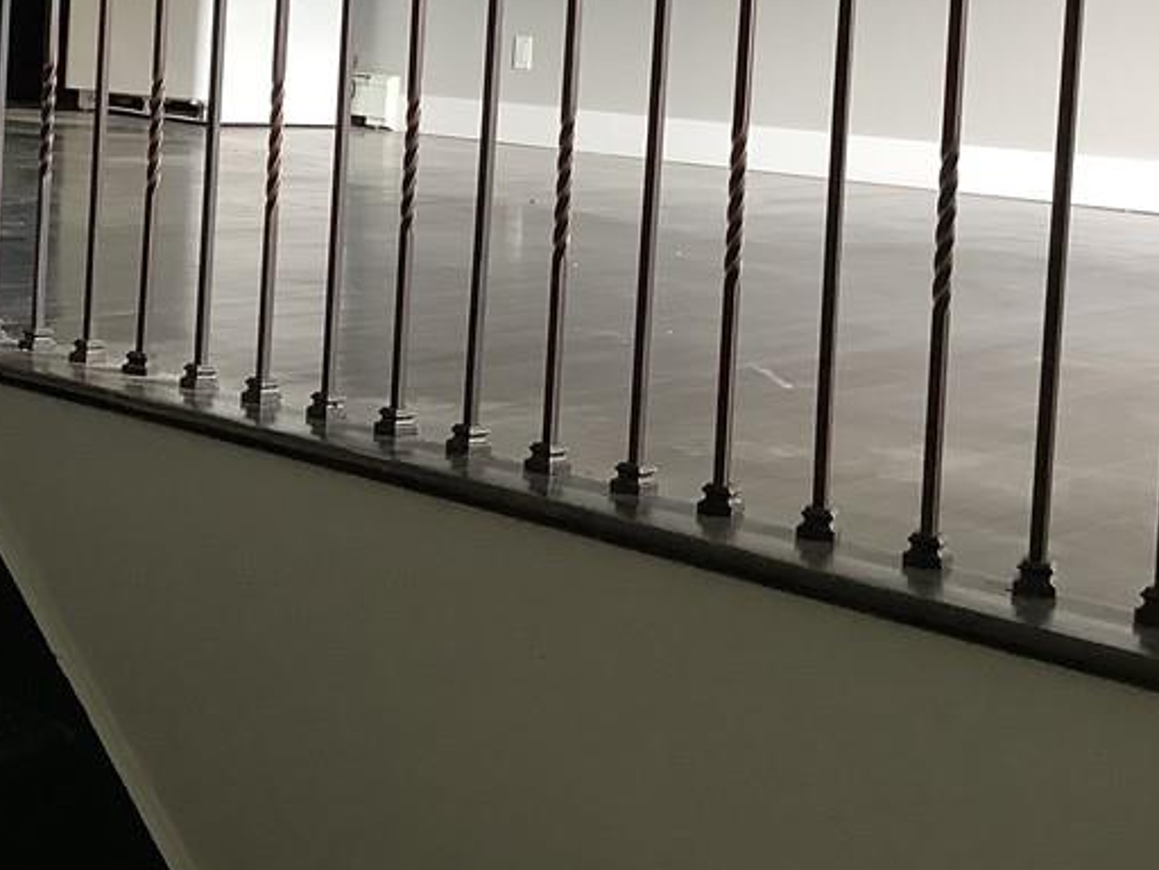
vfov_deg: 23.1
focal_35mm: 62
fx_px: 2076
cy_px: 97
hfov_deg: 30.9
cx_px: 364
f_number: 2.4
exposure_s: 1/60
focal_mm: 3.3
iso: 160
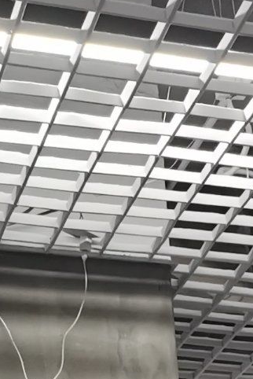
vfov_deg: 10.9
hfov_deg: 8.1
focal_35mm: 159
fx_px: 1674
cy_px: 917
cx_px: 552
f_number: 1.8
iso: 400
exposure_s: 1/100
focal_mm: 5.58
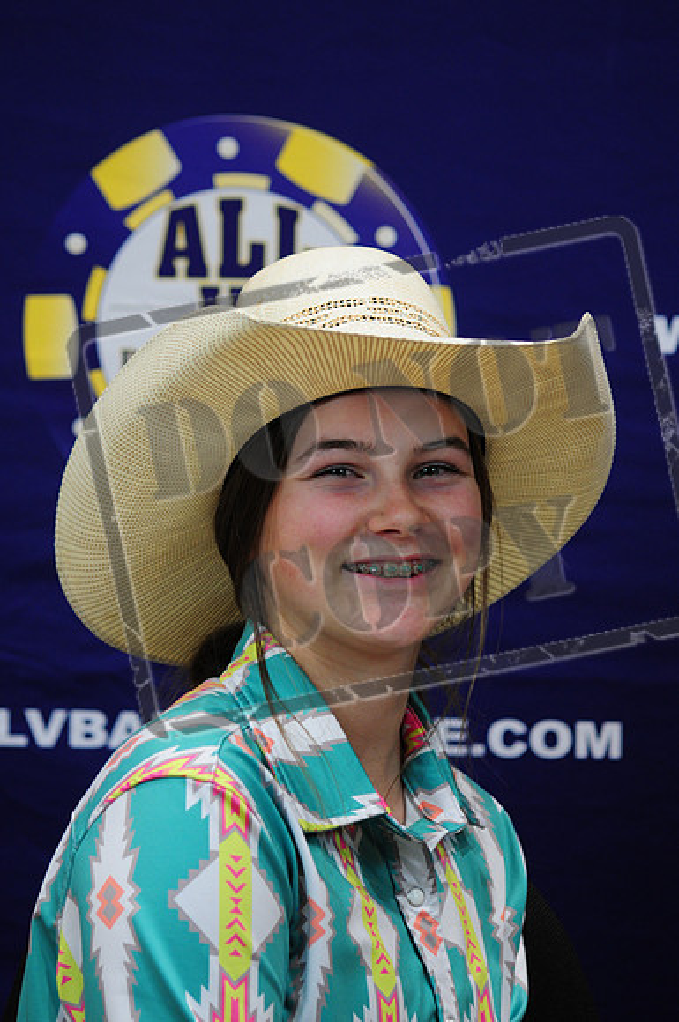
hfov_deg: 9.6
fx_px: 4043
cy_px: 511
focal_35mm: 142
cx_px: 340
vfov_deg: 14.4
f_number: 4.2
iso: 640
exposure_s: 1/125
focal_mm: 95
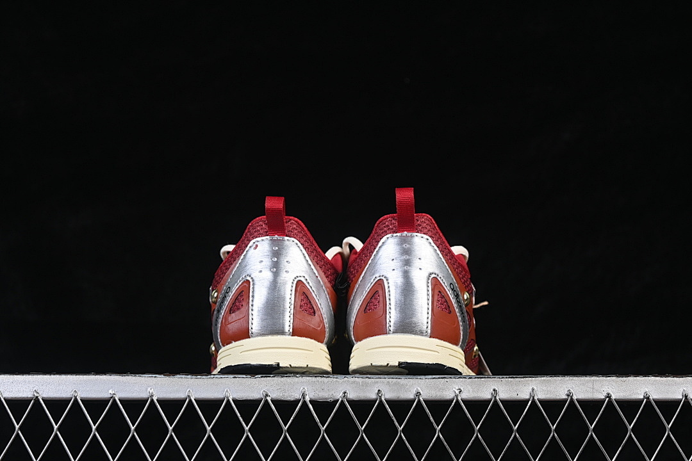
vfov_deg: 18.2
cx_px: 346
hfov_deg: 27.0
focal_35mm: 75
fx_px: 1442
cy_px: 230
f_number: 7.1
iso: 160
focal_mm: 50
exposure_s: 1/80
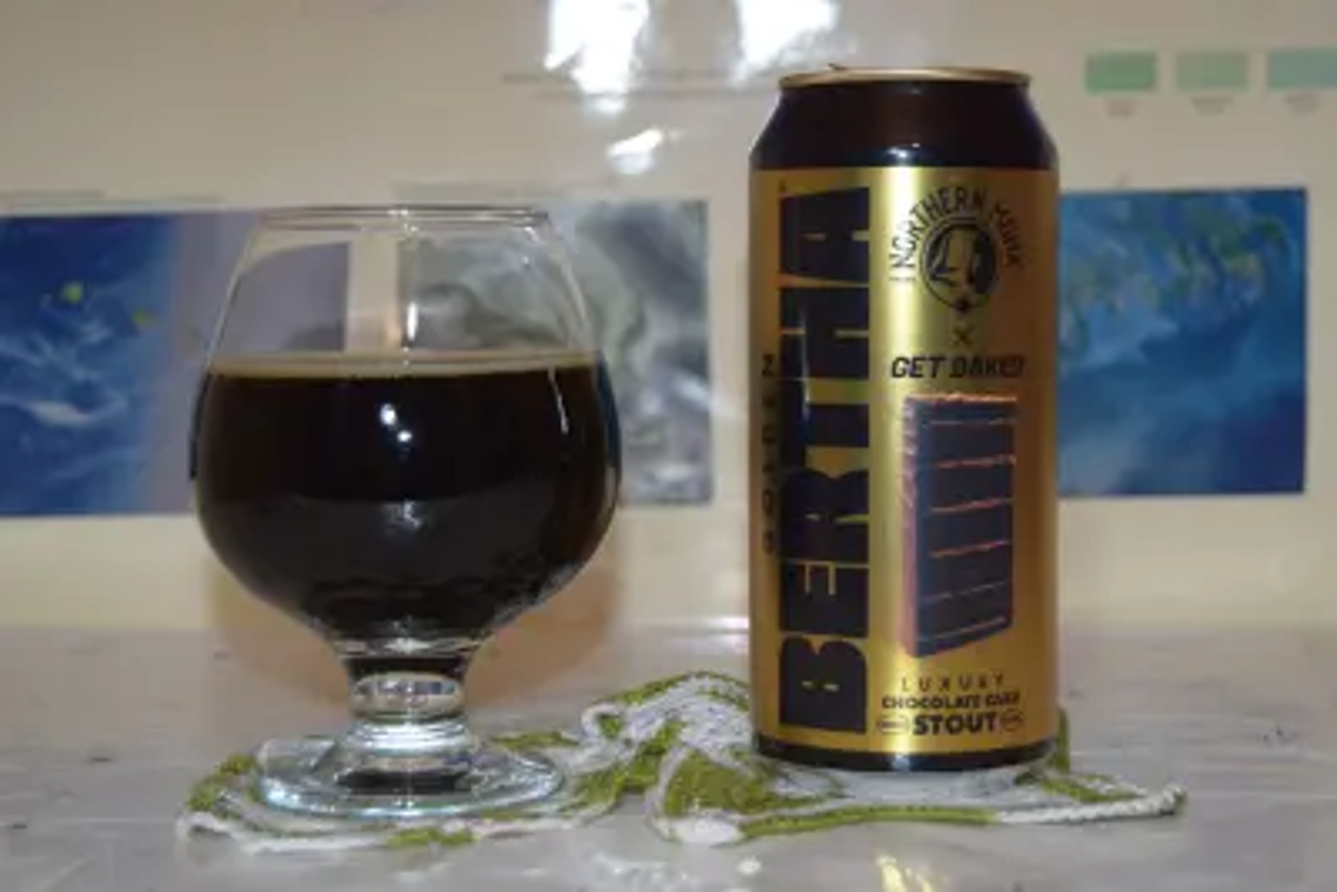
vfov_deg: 19.7
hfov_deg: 29.2
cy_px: 446
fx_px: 2563
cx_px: 668
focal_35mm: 69
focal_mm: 46
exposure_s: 1/60
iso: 450
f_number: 5.3
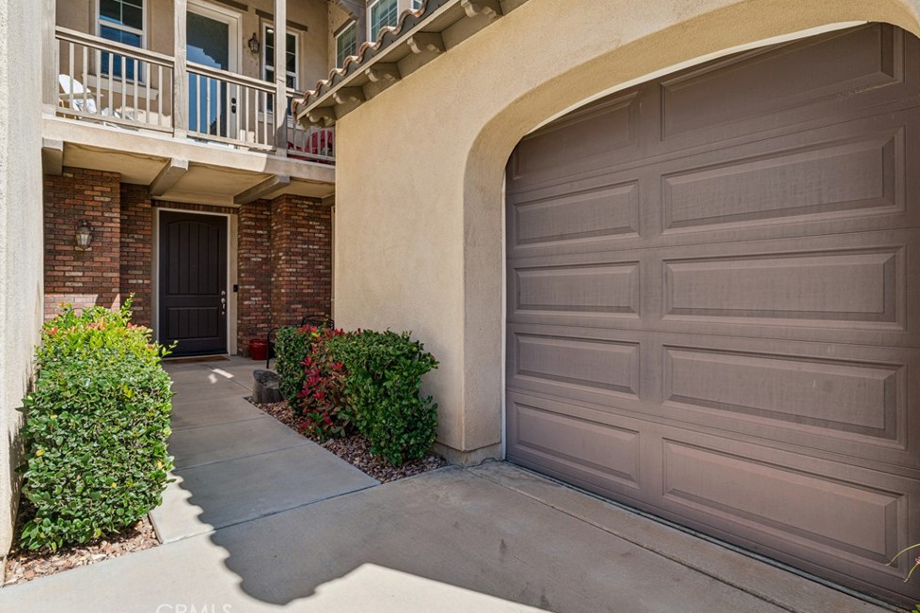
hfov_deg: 85.6
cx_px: 484
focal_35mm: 19
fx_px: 496
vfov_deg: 63.4
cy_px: 303
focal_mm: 18.4
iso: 100
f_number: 22
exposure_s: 1/13
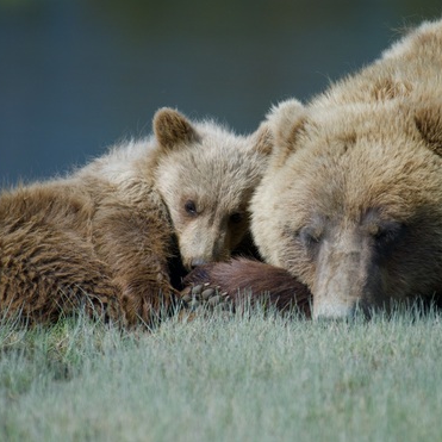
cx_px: 263
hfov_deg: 2.7
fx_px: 9260
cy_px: 220
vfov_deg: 2.7
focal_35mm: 641
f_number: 5.6
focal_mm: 500
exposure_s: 1/8000
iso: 1400
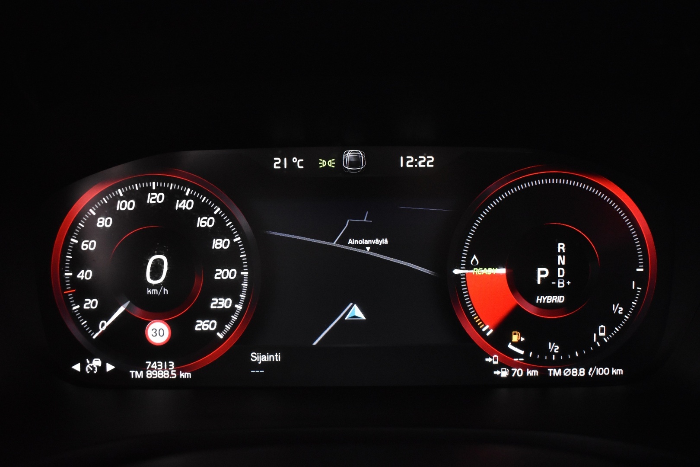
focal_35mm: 36
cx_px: 350
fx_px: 700
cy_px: 234
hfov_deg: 53.1
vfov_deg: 36.9
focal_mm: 24
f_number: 4
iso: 2500
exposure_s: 1/40
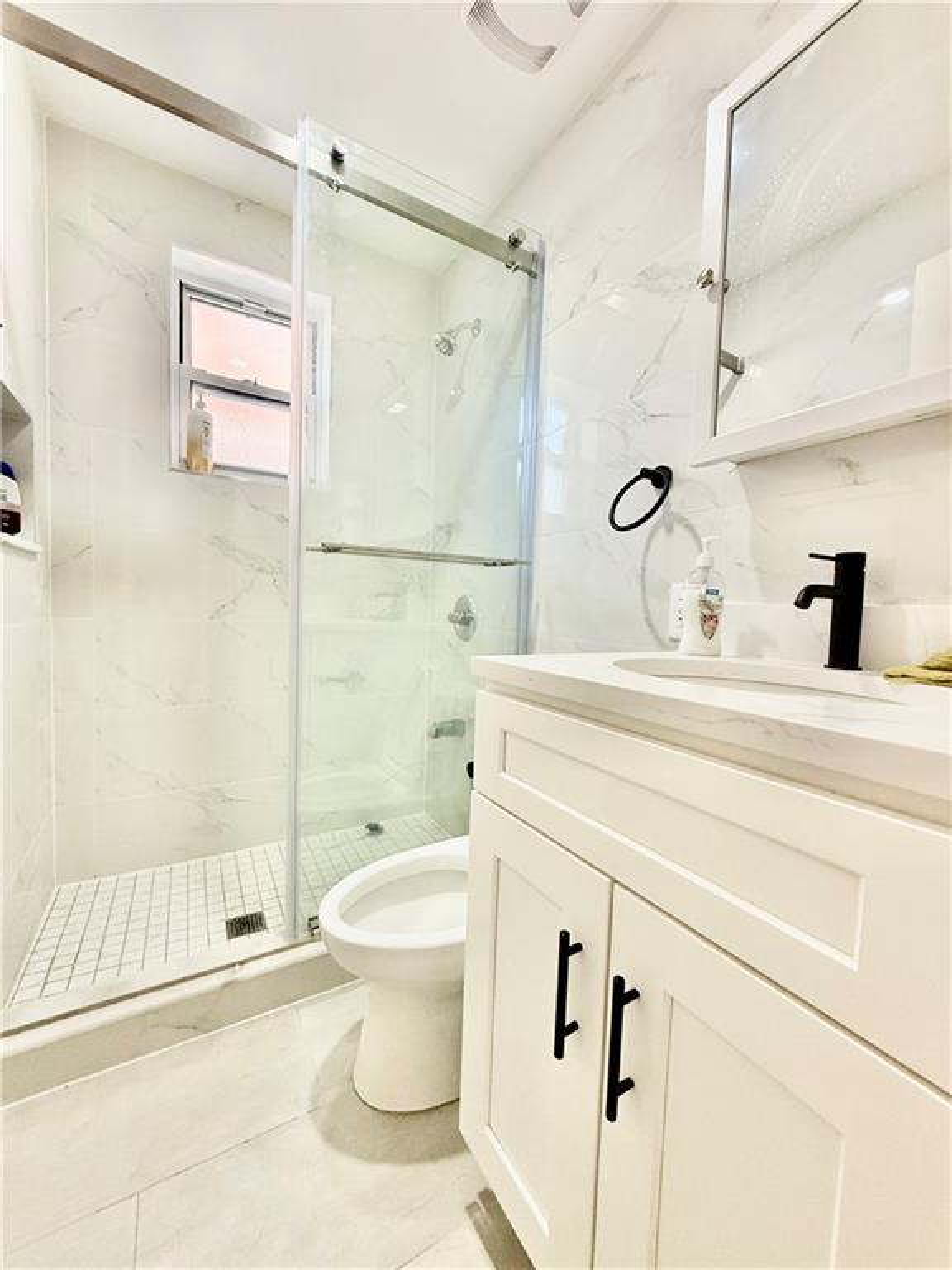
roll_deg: -2.3
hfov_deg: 85.7
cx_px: 476
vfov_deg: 102.1
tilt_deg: -2.4
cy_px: 635
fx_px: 513
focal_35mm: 14
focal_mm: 2.22
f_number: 2.2
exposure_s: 1/120
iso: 250
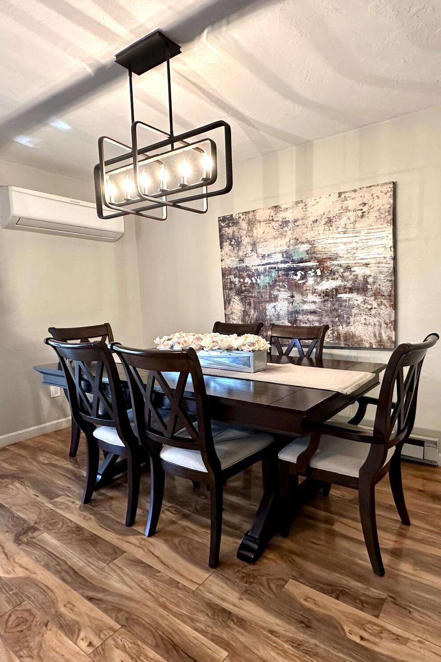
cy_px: 337
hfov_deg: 61.0
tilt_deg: -5.9
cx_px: 278
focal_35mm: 20
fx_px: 367
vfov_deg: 84.0
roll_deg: +1.0
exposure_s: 1/60
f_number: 2.2
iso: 320
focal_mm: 2.22
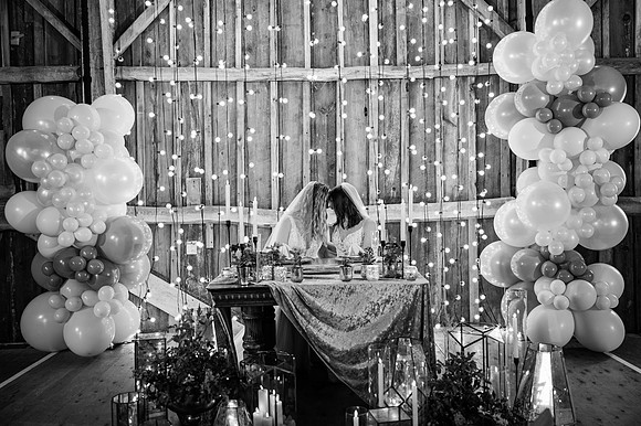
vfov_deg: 42.9
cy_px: 213
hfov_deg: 61.1
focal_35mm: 30
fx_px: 543
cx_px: 320
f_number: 2.8
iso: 800
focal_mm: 30.5
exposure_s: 1/200
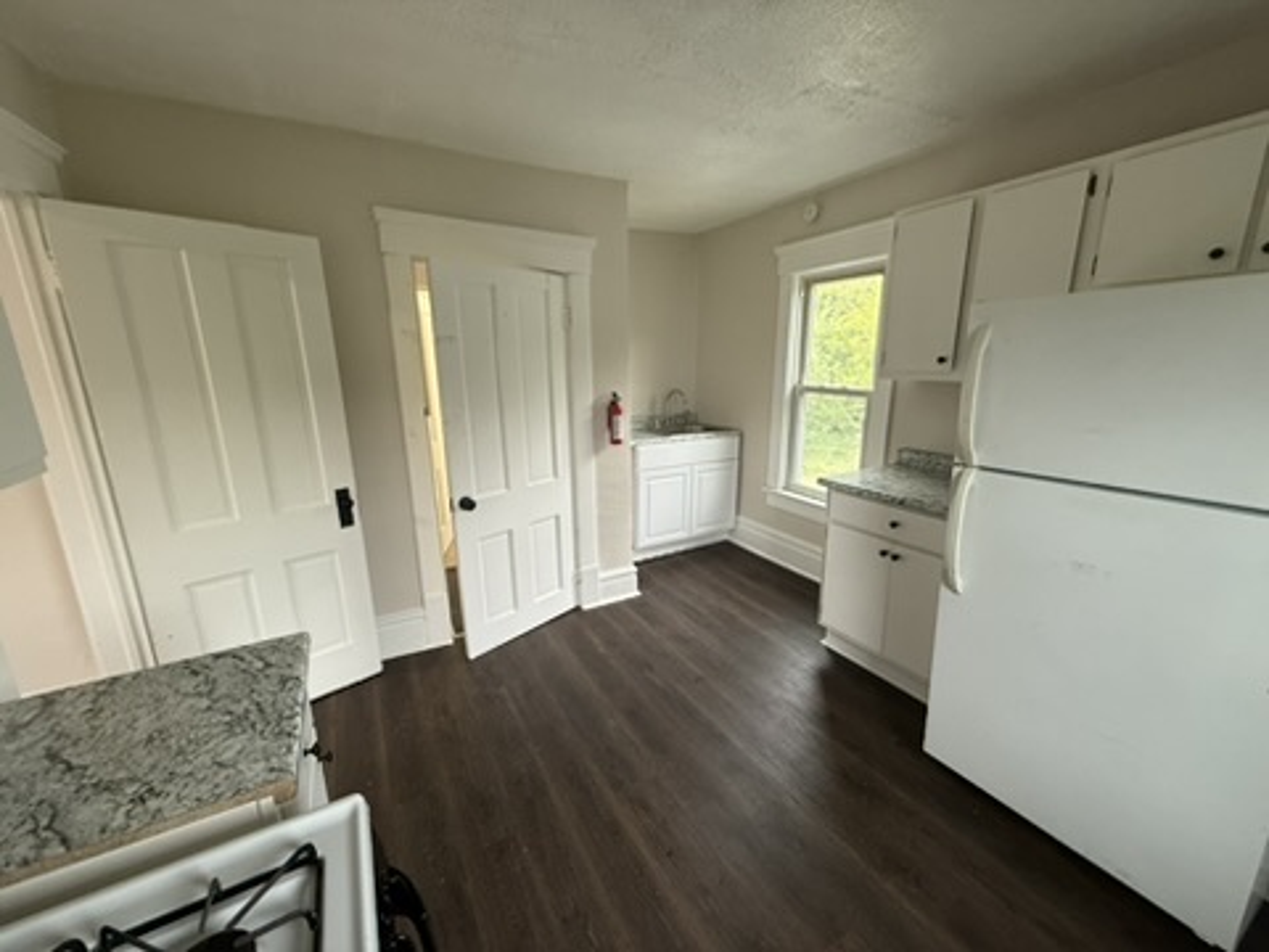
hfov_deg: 102.1
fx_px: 513
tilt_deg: -12.5
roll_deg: +1.3
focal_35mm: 14
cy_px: 476
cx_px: 634
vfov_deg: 85.7
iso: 200
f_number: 2.2
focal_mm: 2.22
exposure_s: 1/60
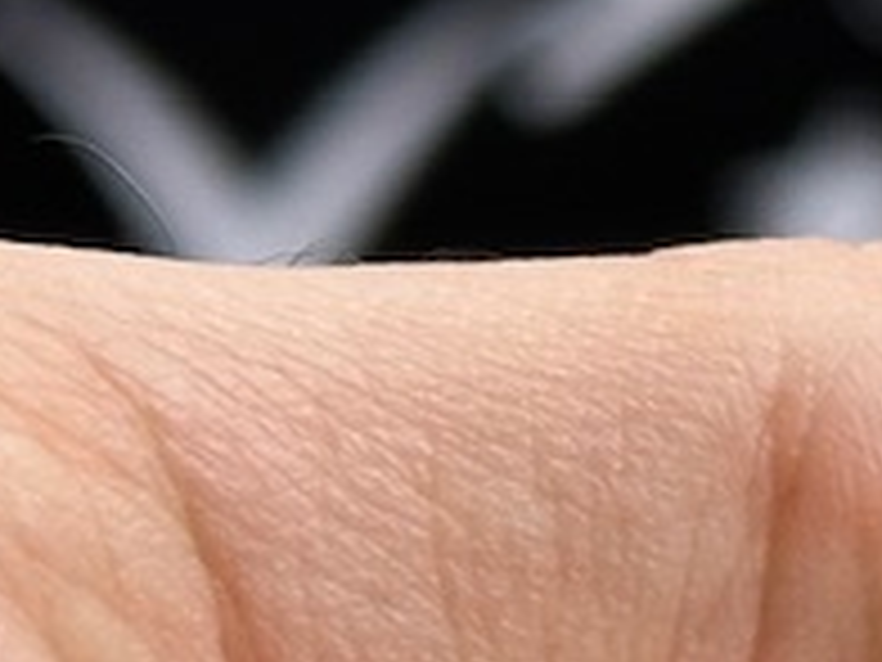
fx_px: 7975
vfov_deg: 4.7
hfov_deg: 6.0
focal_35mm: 313
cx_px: 2200
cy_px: 815
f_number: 1.78
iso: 64
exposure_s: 1/797
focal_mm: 6.86
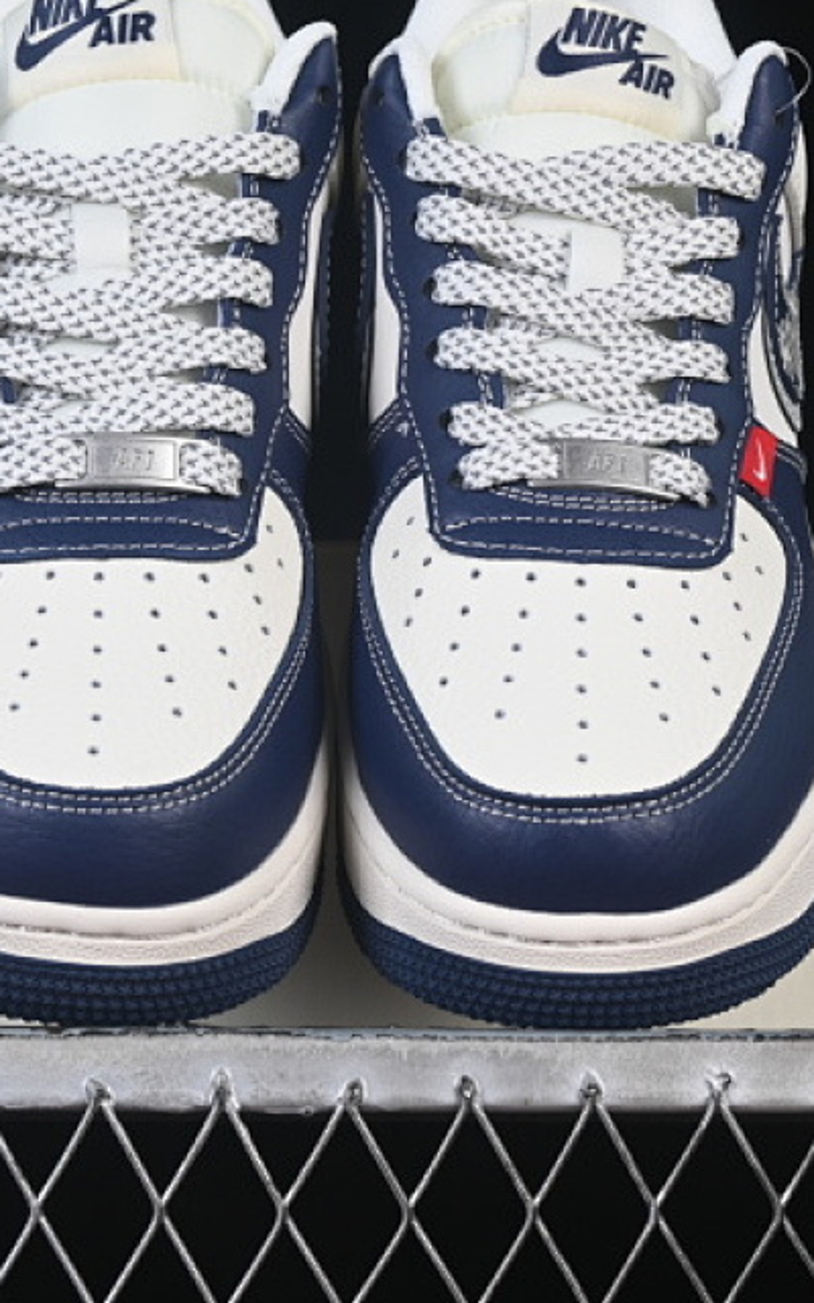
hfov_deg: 10.2
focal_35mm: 129
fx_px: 4579
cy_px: 584
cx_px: 305
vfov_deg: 16.2
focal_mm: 50
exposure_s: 1/60
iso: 160
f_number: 8
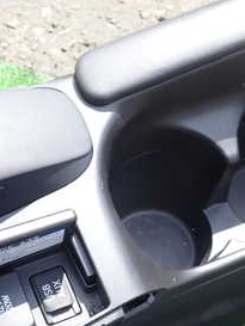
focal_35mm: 66
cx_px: 51
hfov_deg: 22.0
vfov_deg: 29.0
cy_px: 238
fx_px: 622
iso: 100
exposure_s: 1/250
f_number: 3.2
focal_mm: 5.4
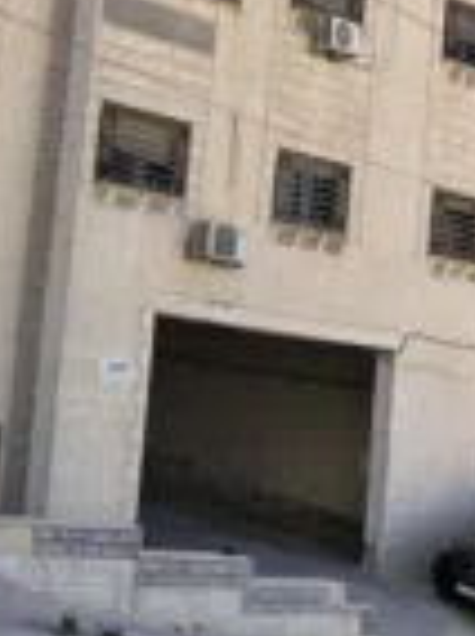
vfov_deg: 24.4
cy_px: 143
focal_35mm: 79
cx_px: -157
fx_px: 1450
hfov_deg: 17.4
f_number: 1.8
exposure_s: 1/906
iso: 20
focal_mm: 4
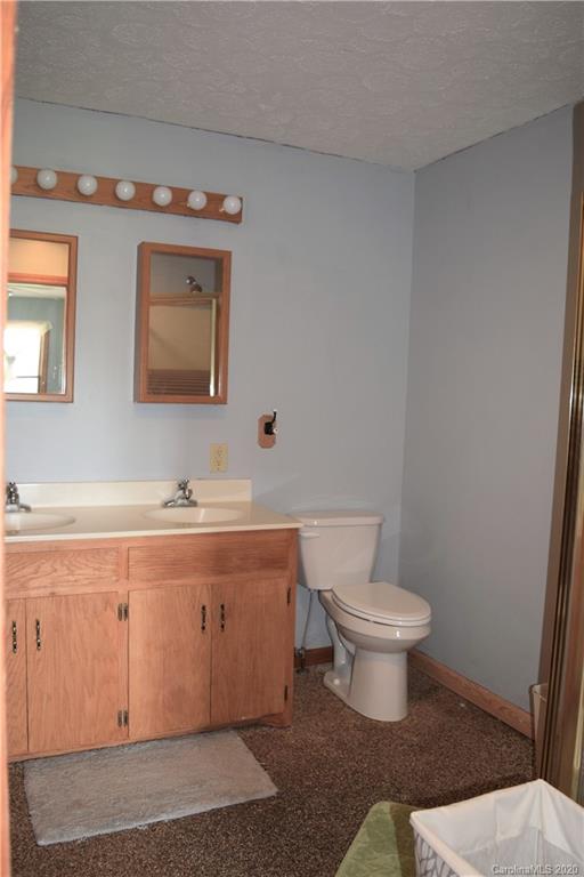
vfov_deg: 67.4
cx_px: 292
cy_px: 438
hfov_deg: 47.9
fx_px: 657
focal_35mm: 27
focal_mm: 18
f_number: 3.5
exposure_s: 1/60
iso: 900
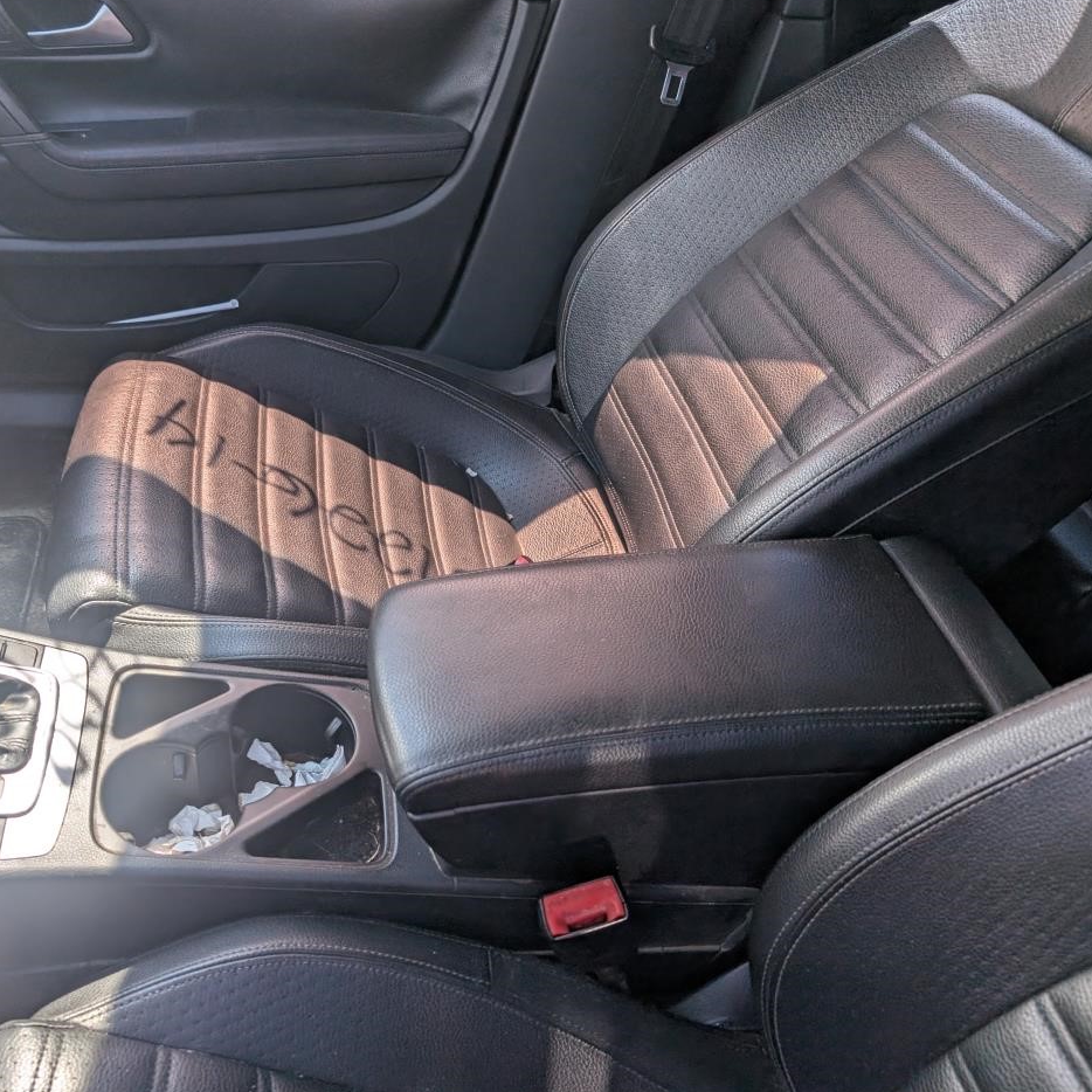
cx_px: 404
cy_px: 544
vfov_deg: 55.6
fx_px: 1035
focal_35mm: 29
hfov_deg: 54.9
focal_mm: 6.9
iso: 19
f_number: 1.68
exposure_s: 1/272
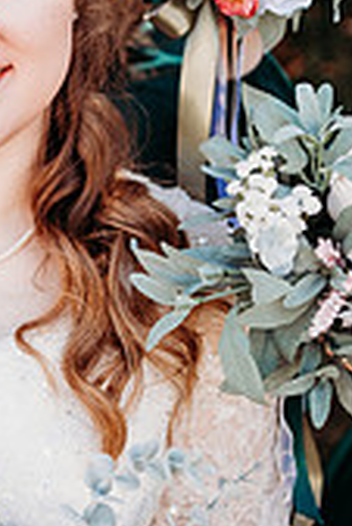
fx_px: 937
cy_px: 109
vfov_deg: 30.7
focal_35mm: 64
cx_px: -22
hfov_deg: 20.4
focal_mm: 24
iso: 160
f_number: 2.2
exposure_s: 1/800
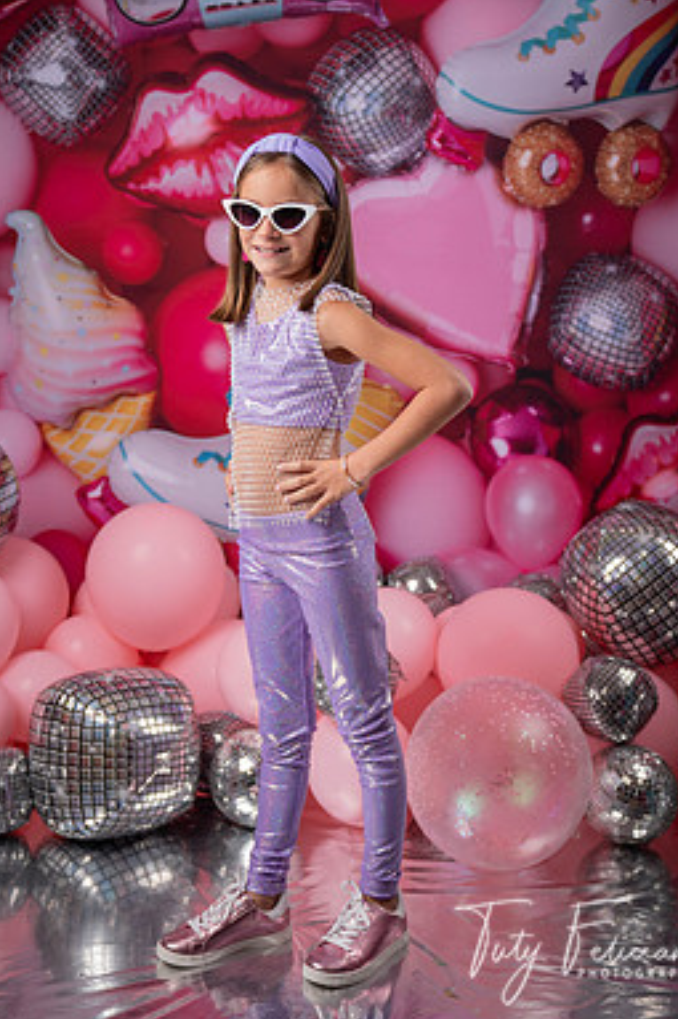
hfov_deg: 28.6
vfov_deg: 41.8
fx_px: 1329
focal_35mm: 47
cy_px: 436
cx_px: 343
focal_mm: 40
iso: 50
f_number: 3.2
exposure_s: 1/125
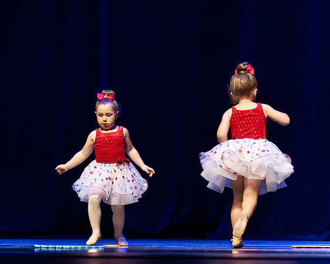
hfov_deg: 9.6
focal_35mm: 202
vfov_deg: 7.6
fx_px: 1972
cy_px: 106
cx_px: 93
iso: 3200
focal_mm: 150
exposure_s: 1/640
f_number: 2.8
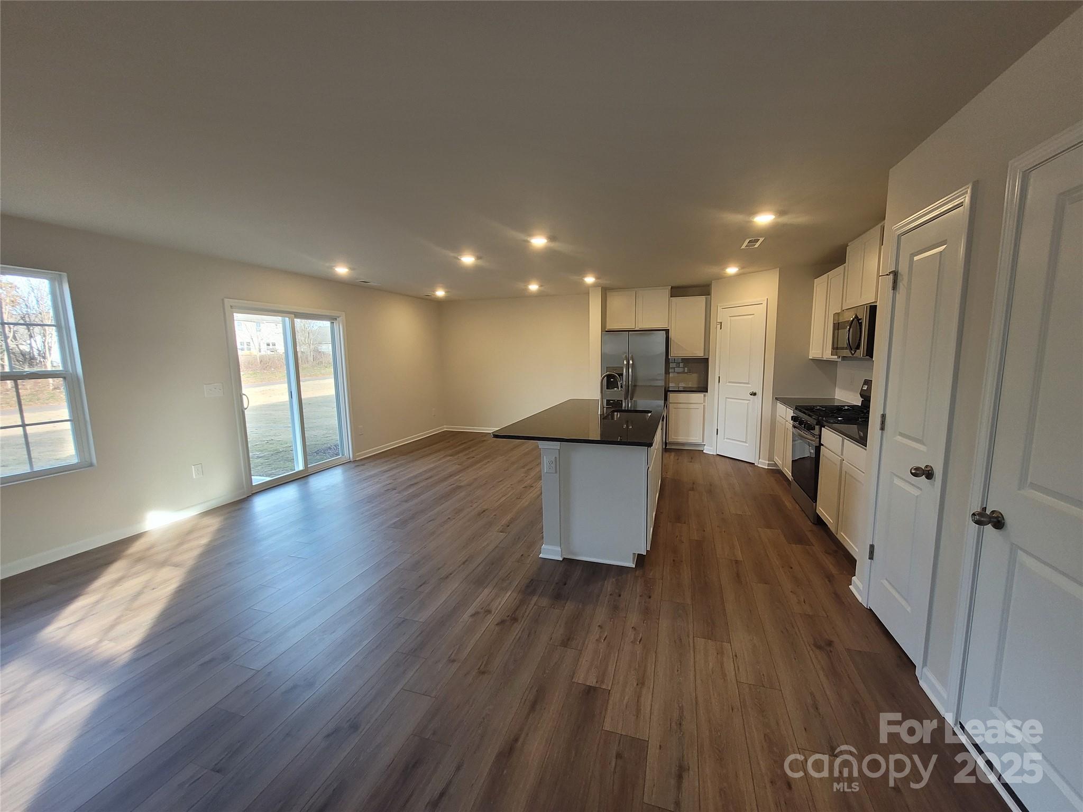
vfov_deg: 89.9
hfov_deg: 106.2
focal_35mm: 13
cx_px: 542
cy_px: 406
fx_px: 407
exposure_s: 1/60
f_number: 2.2
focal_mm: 1.74
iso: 100
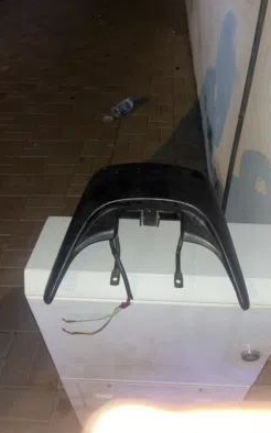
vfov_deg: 66.5
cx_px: 152
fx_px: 331
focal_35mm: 28
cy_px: 216
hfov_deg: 44.4
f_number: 1.6
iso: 50
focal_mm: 5.1
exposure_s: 1/4
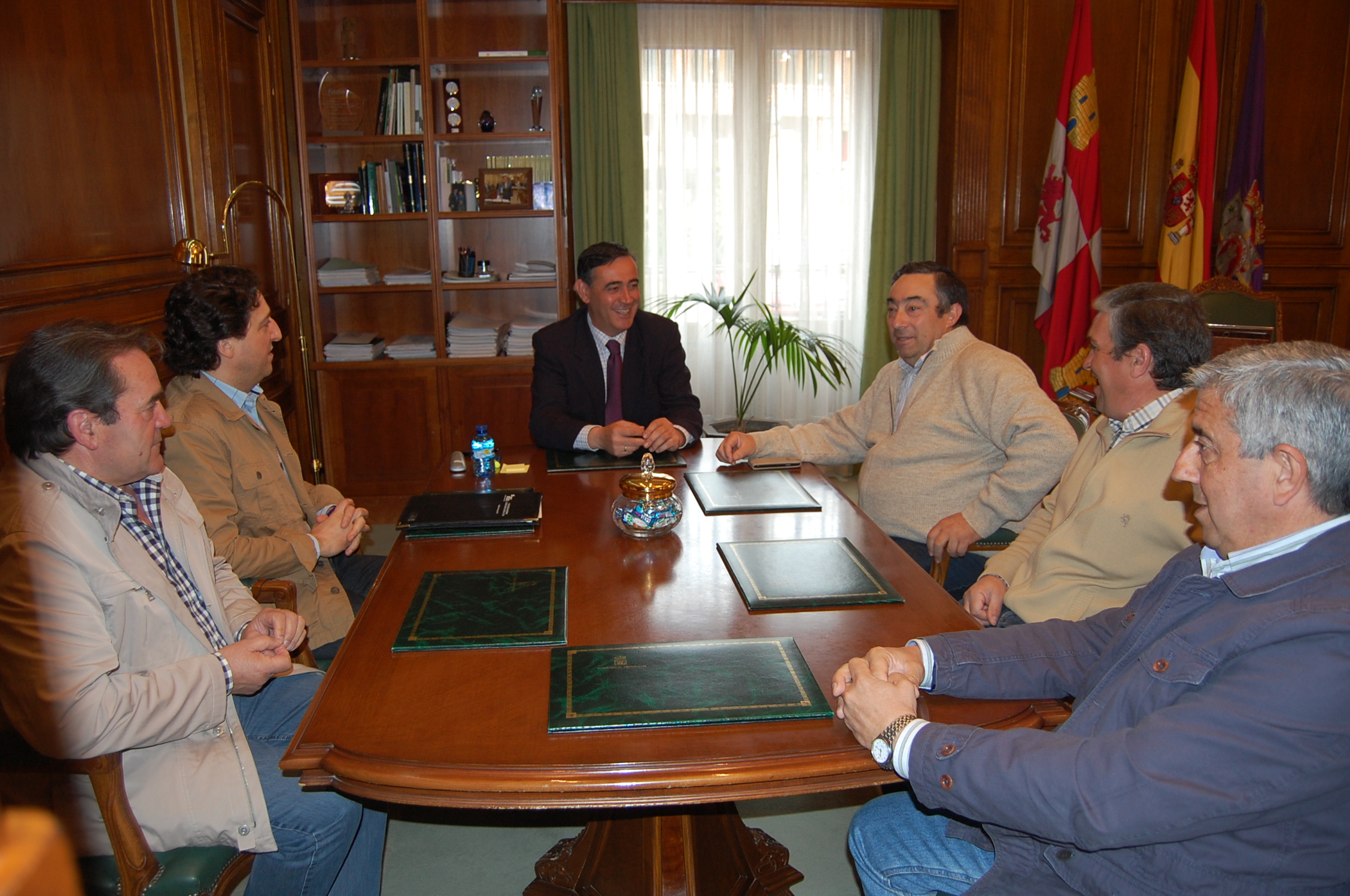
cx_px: 675
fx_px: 1011
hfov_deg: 67.5
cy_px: 448
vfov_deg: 47.8
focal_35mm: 27
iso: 400
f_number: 3.5
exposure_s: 1/60
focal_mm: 18
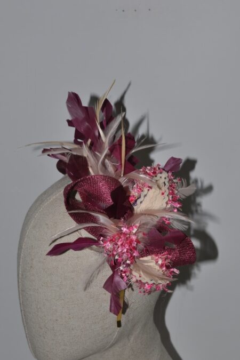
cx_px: 120
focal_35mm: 52
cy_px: 180
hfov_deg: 25.8
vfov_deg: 37.9
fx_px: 525
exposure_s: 1/60
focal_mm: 35
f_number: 7.1
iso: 200
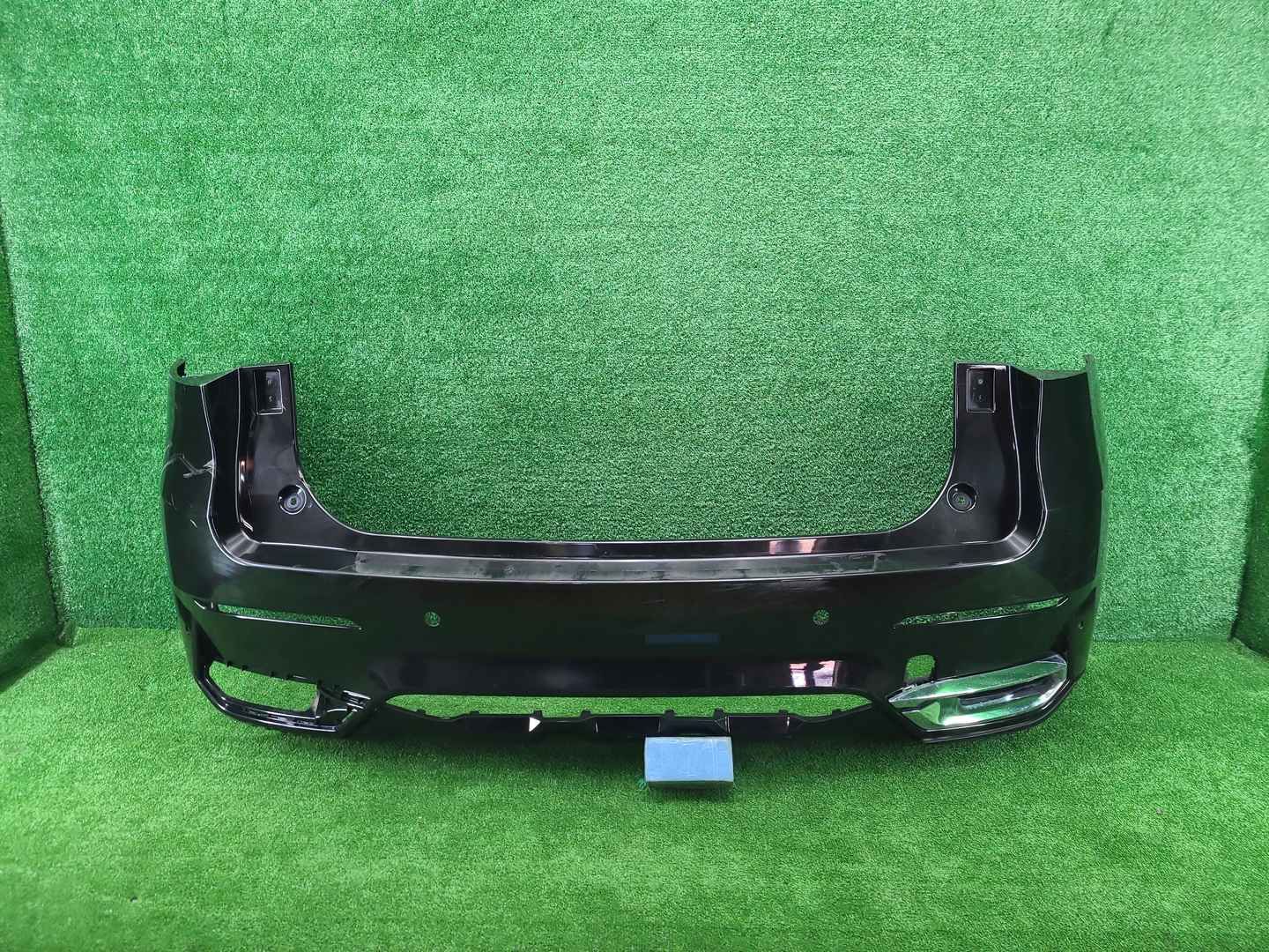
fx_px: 953
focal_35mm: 26
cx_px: 634
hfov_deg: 67.3
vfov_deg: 53.1
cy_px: 476
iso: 243
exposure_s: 1/50
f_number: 1.8
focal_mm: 5.4
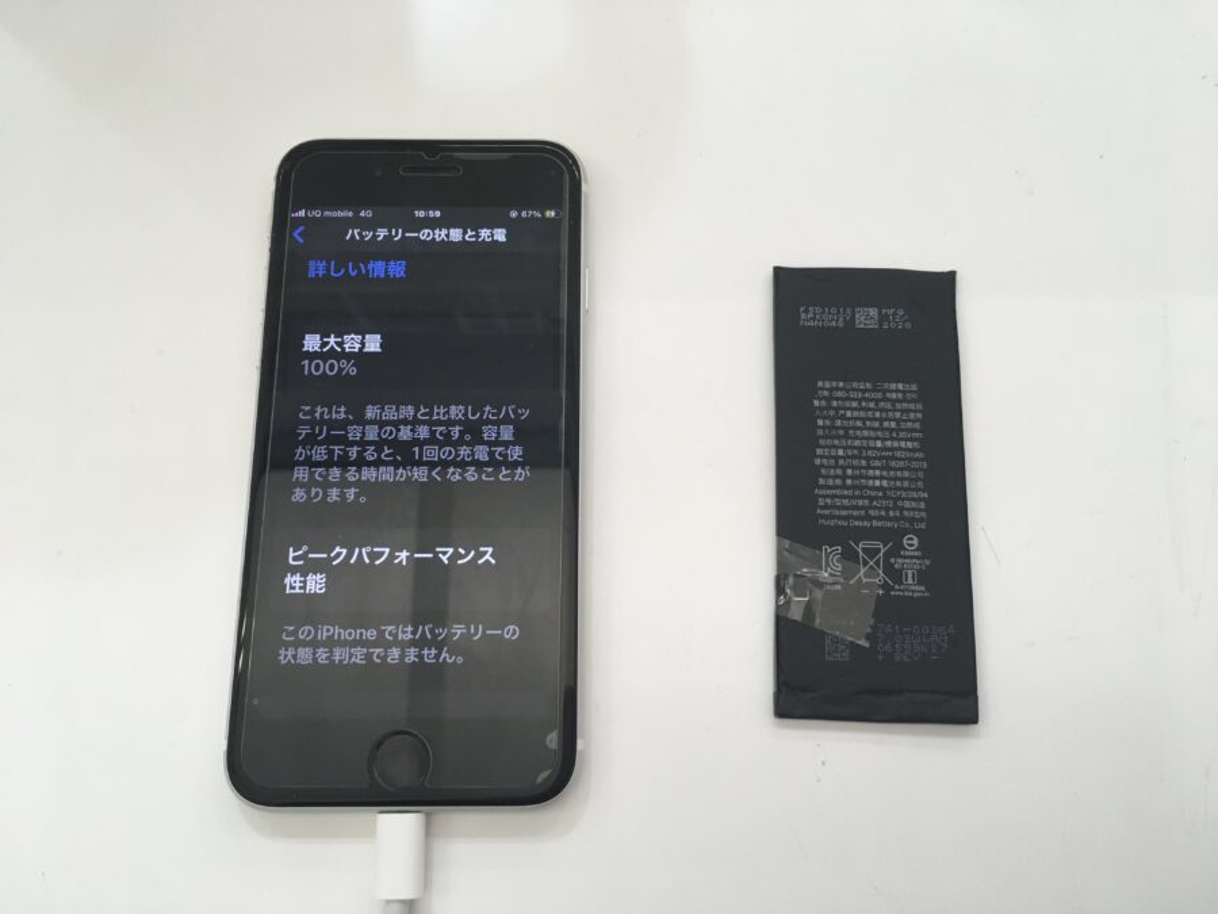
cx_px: 609
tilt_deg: -75.3
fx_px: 1020
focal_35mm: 29
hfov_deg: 61.7
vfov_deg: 48.2
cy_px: 457
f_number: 2.2
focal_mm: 4.15
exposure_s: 1/30
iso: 40
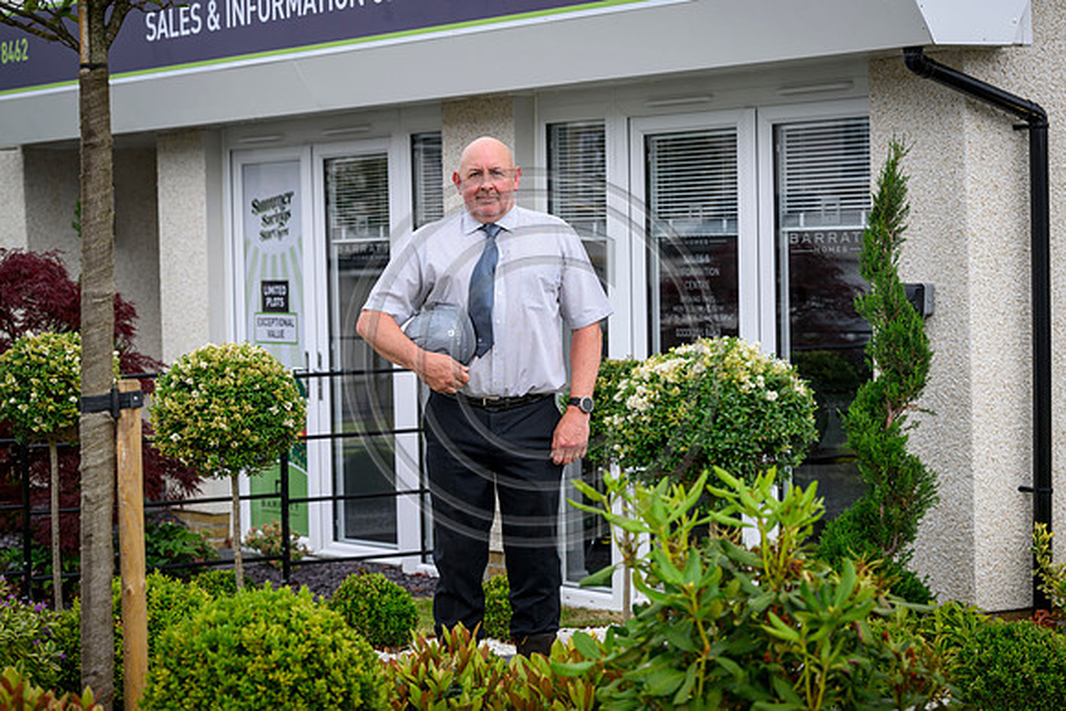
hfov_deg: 21.8
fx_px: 2764
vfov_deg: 14.7
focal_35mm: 93
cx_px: 533
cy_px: 356
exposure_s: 1/400
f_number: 4.5
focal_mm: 89
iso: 200
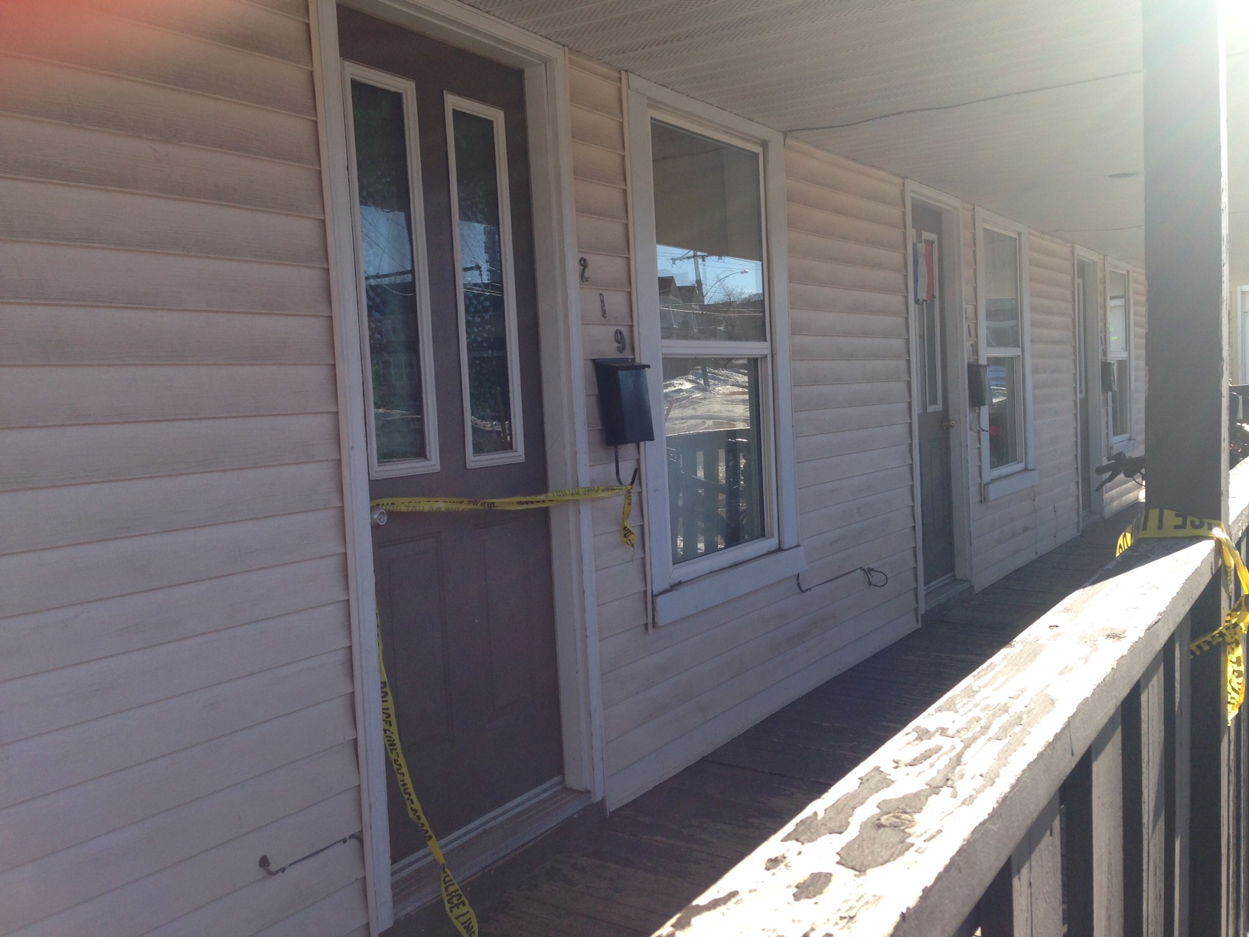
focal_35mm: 33
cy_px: 468
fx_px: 1191
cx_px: 624
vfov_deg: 42.9
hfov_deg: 55.4
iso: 50
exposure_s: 1/686
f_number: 2.4
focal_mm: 4.12
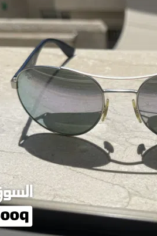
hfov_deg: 30.6
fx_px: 281
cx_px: 121
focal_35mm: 43
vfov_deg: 45.3
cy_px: 100
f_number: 1.6
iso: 50
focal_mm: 5.1
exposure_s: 1/10870
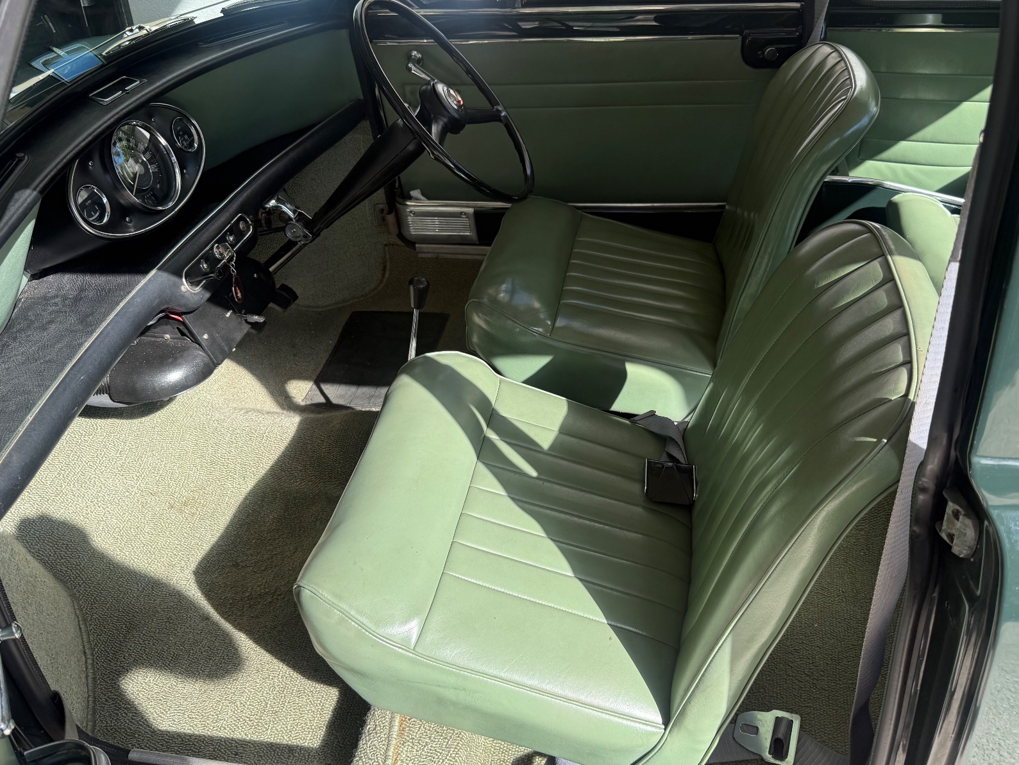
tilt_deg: -36.1
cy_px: 361
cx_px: 529
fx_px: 854
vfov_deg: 48.2
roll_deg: -0.3
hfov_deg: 61.6
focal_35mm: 29
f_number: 1.78
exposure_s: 1/1032
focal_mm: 6.76
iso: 80
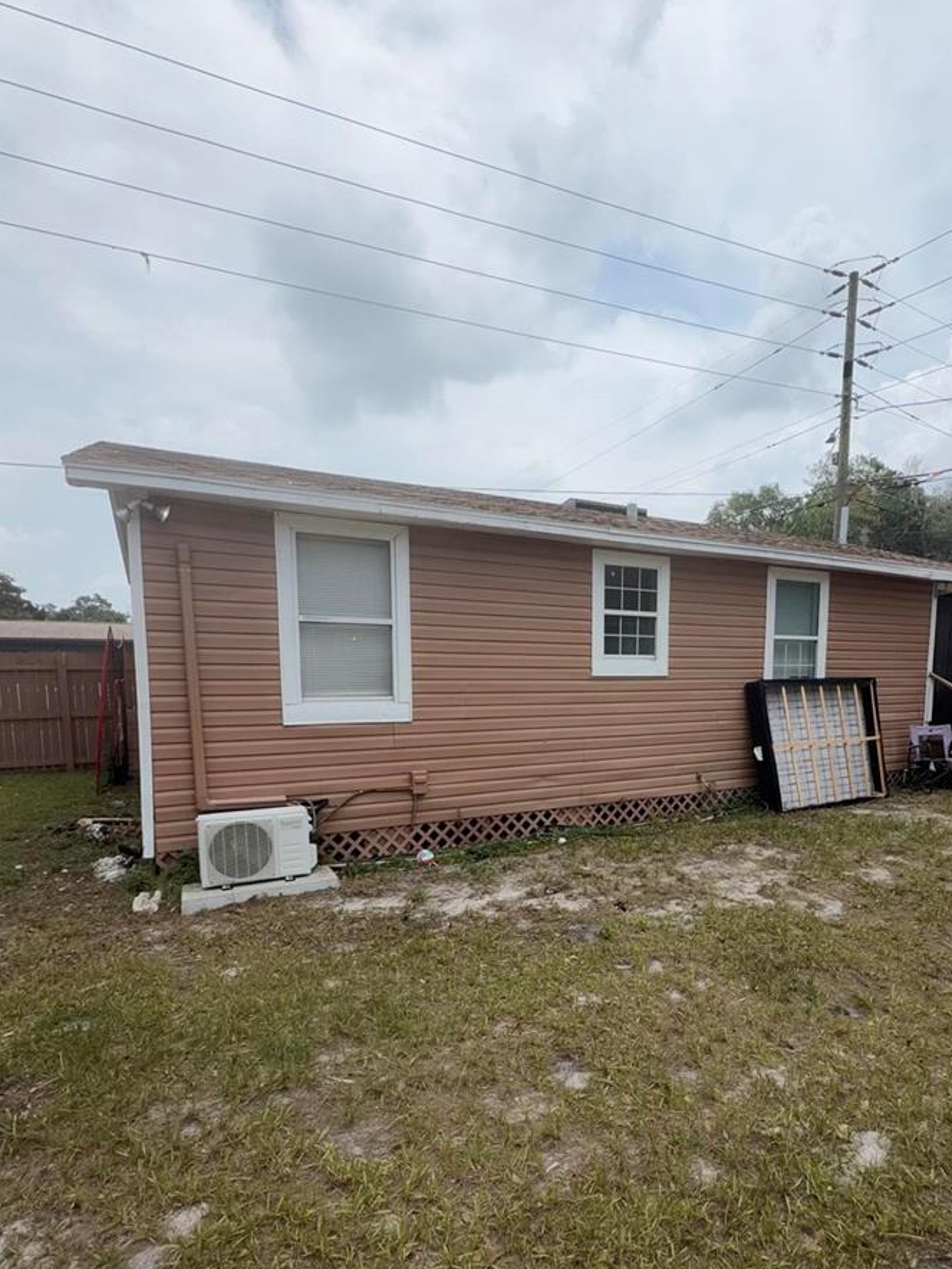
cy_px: 749
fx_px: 697
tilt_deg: -5.1
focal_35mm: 19
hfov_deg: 68.0
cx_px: 574
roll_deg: -0.1
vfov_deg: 83.8
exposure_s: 1/1235
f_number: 2.2
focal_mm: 2.22
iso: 20
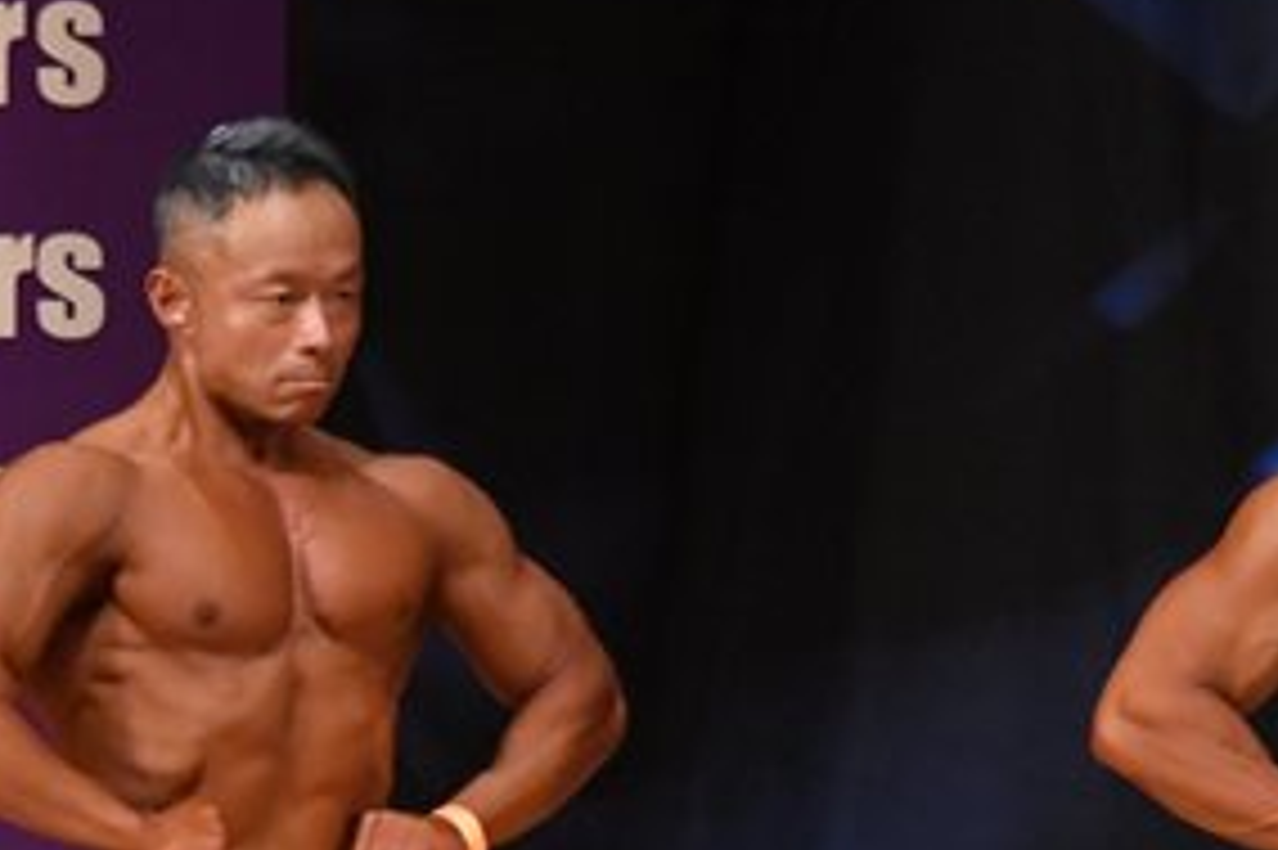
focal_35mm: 737
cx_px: -137
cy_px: 1021
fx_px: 26147
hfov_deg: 2.8
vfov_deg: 1.9
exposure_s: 1/400
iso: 4500
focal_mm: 180
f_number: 5.6
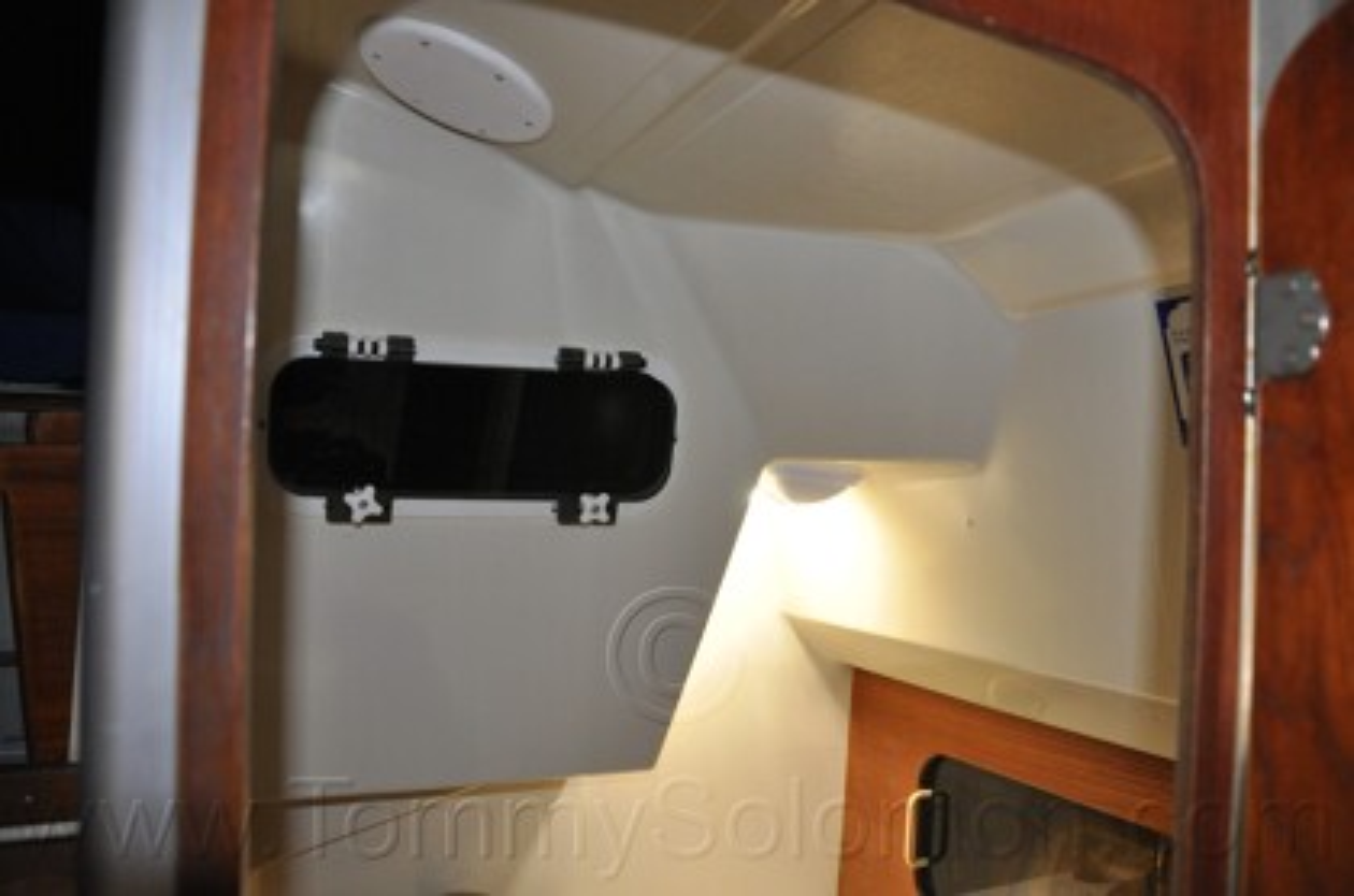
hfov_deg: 67.5
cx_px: 677
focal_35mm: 27
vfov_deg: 47.7
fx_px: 1013
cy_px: 448
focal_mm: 18
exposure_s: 1/60
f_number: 3.5
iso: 800
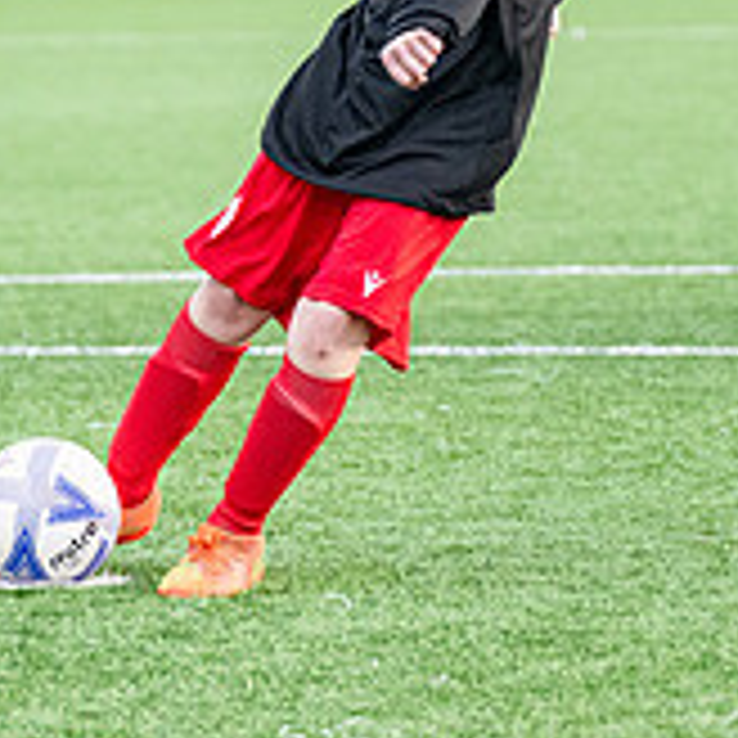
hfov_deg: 4.7
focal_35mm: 376
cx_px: 315
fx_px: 9069
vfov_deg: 4.7
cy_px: 47
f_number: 4
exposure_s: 1/2000
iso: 2000
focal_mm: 125
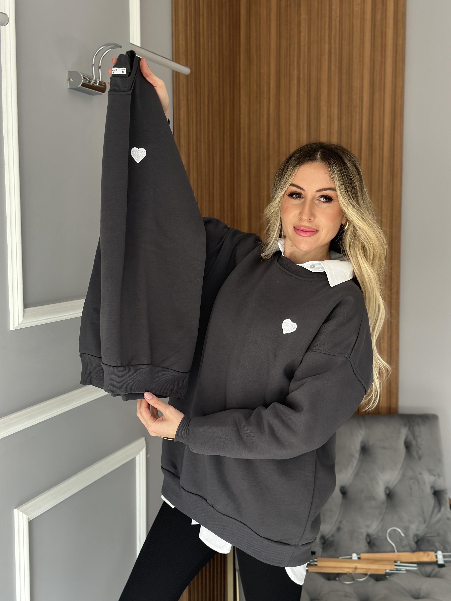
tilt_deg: -5.4
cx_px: 226
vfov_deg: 39.7
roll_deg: -0.7
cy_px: 300
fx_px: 834
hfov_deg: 30.3
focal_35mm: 48
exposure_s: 1/60
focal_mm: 6.86
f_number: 1.78
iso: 125
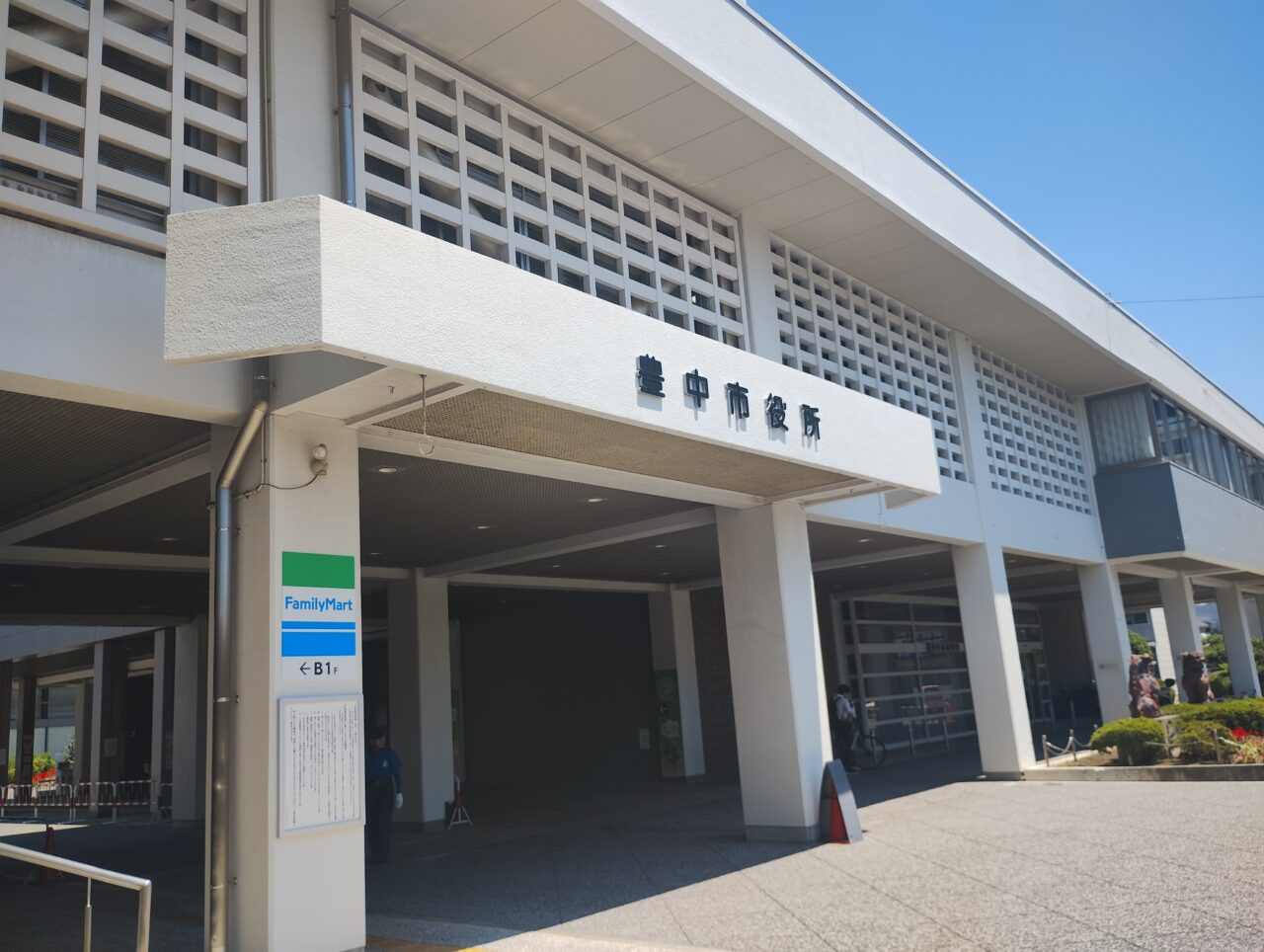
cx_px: 632
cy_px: 476
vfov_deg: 49.9
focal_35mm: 28
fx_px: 1024
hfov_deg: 63.4
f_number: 1.8
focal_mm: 4.27
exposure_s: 1/528
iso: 100
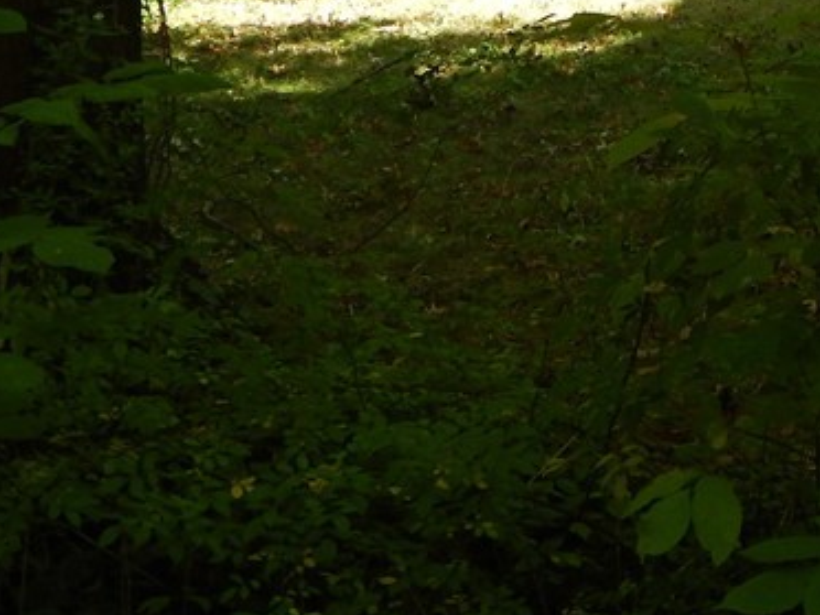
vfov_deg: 10.7
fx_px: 3198
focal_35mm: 135
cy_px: -190
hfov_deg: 14.5
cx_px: 727
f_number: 3.7
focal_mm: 8.6
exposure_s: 1/160
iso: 125
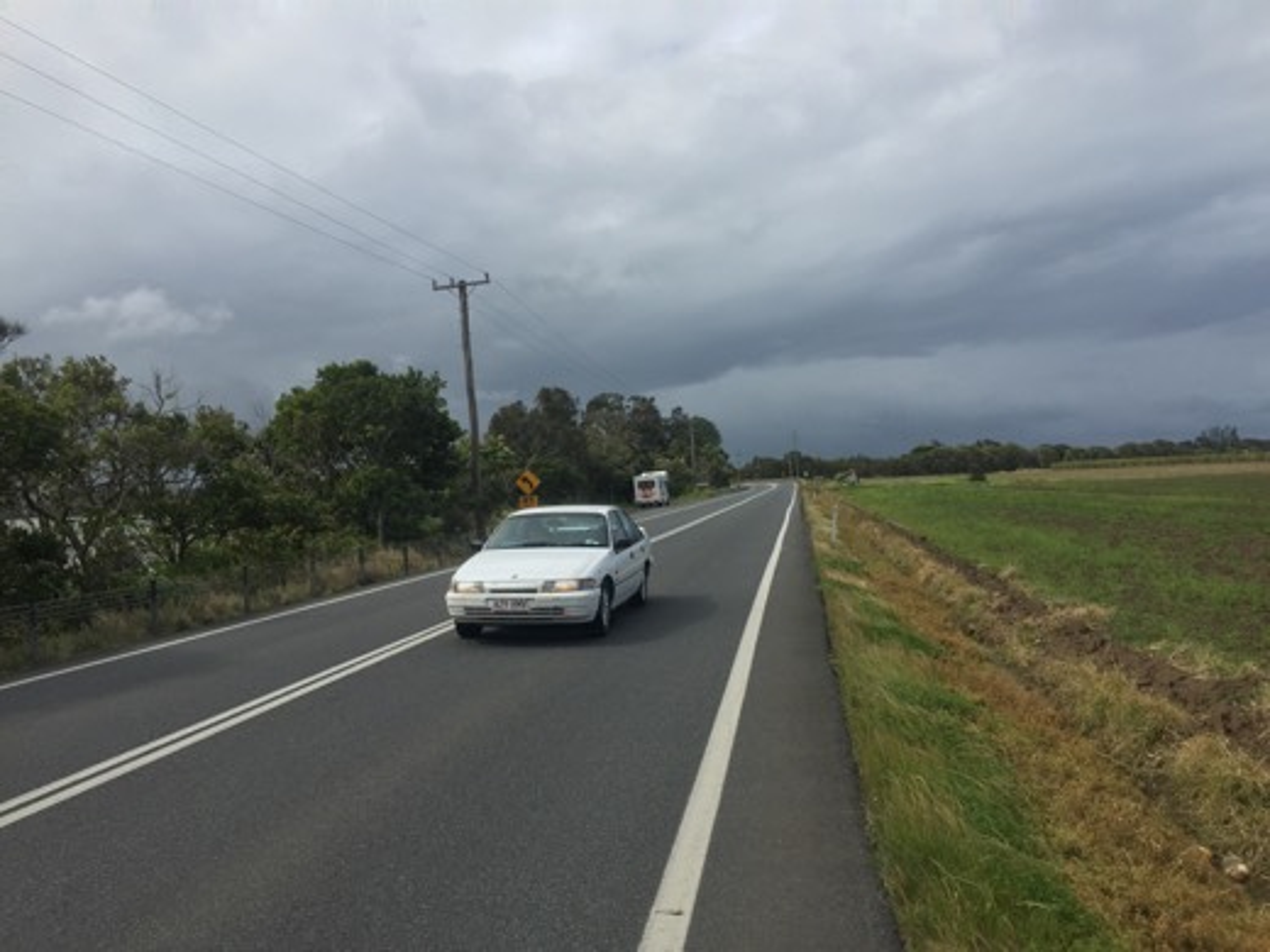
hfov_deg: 61.7
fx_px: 1064
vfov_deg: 48.2
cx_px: 635
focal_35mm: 29
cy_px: 476
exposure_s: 1/2475
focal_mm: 4.15
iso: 32
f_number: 2.2
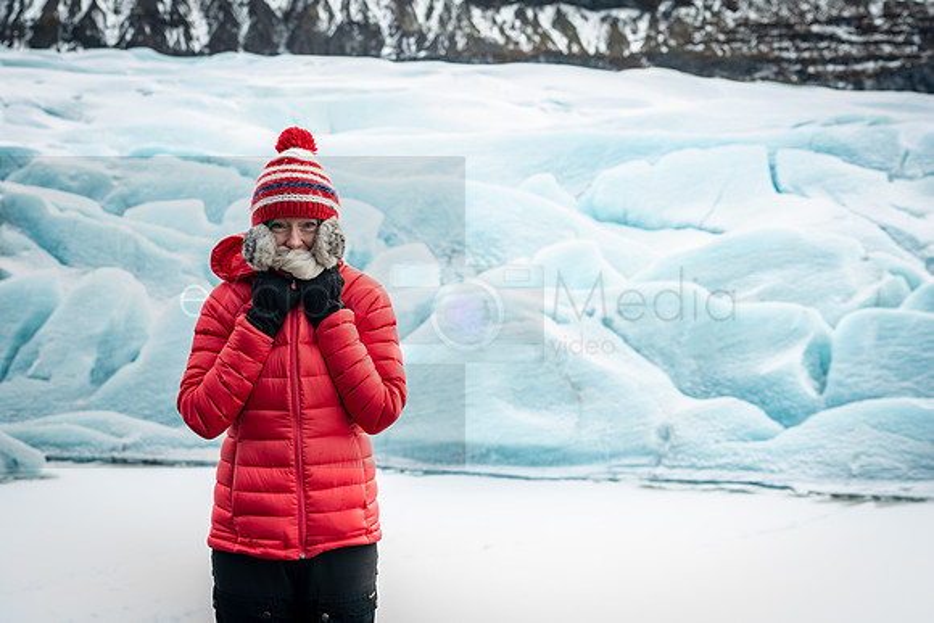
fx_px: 1982
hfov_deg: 26.5
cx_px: 490
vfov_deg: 17.9
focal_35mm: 76
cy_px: 289
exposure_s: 1/20
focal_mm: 70
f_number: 7.1
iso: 100
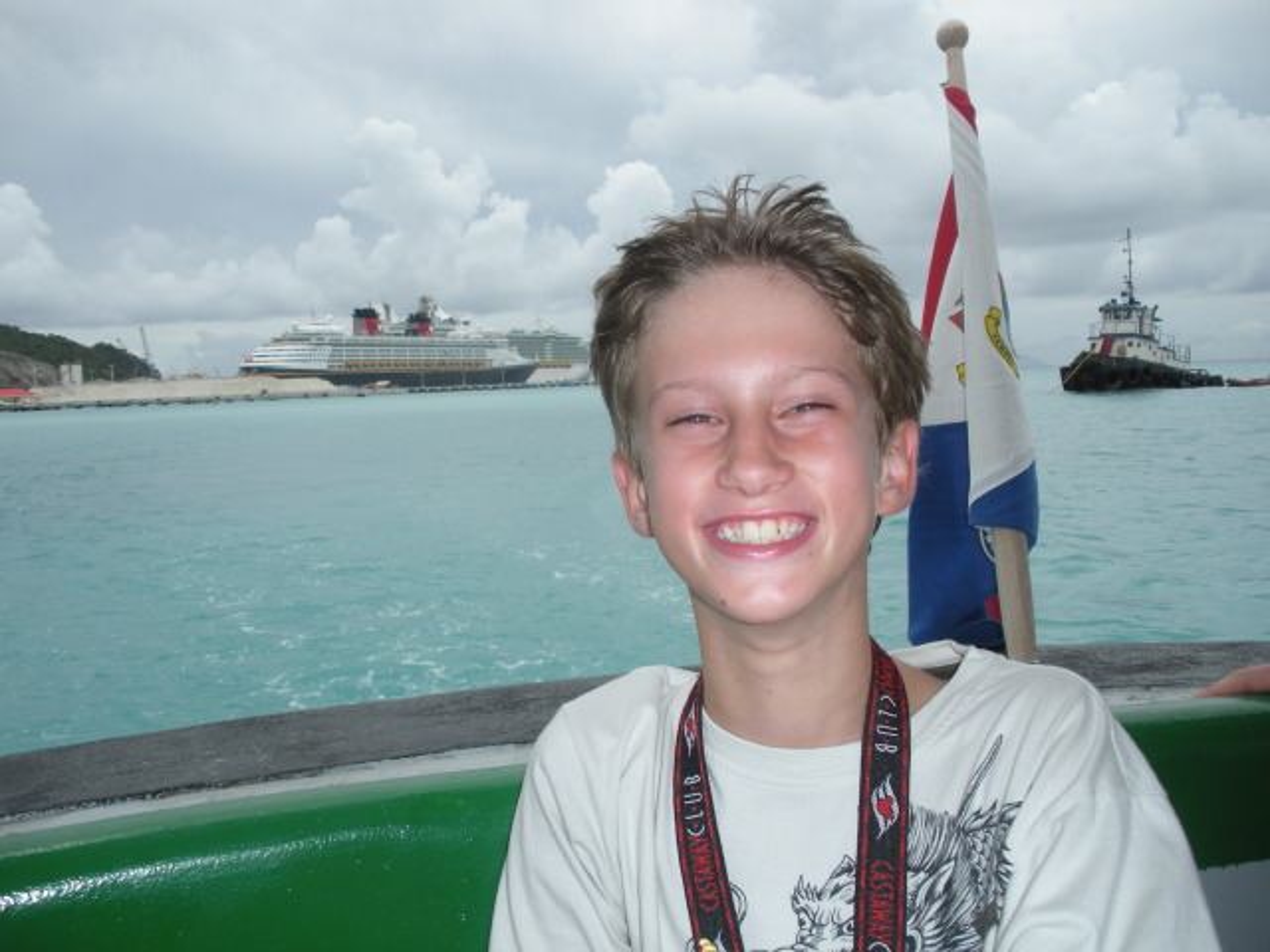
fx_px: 1321
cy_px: 476
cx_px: 635
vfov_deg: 39.7
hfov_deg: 51.4
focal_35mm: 36
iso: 64
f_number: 3.5
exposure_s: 1/768
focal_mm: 6.3
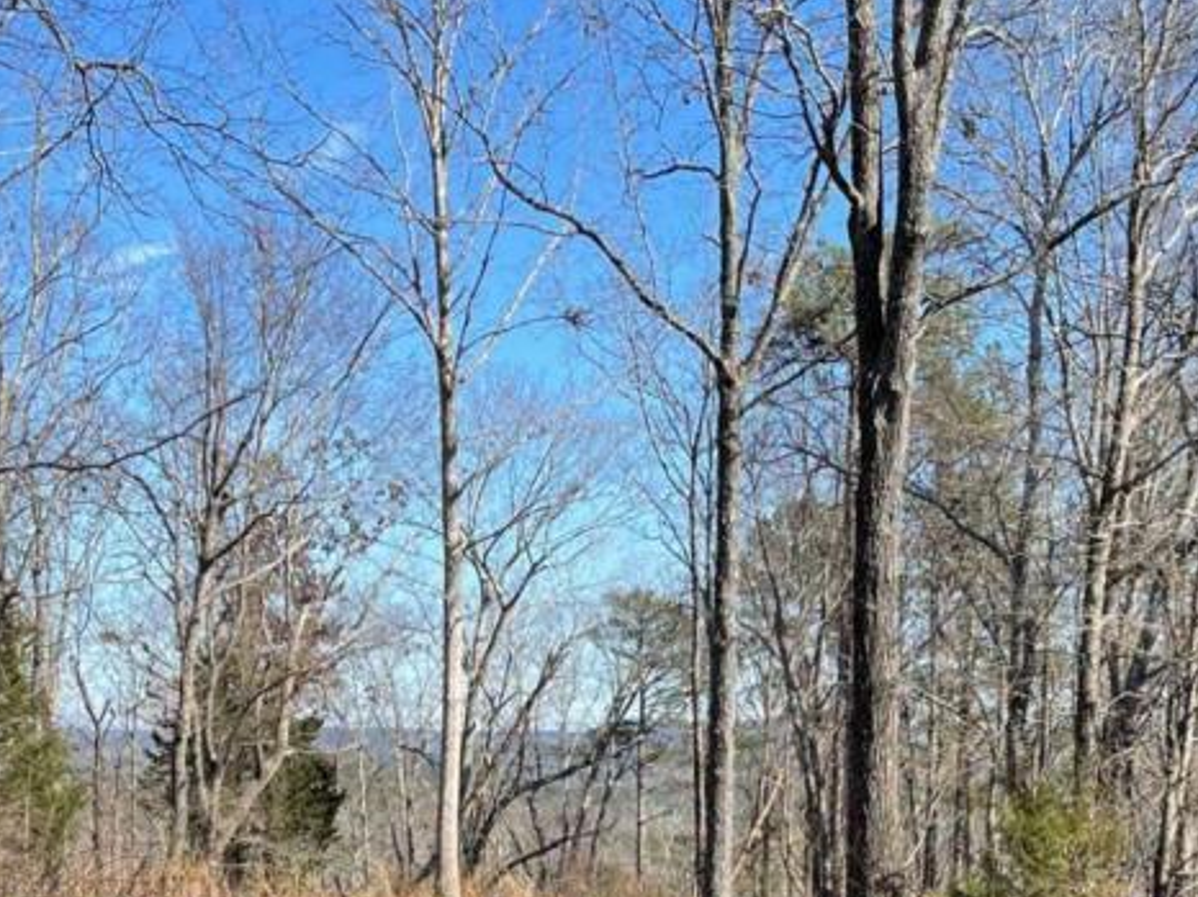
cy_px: 1103
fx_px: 2318
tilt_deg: -9.7
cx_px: 494
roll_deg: -0.6
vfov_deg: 20.4
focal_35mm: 67
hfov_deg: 28.9
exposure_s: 1/1475
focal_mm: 5.1
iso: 32
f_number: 1.6
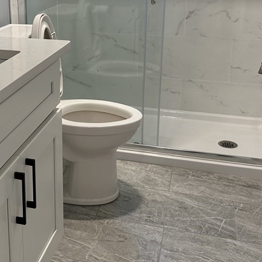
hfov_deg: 33.5
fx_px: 428
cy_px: 68
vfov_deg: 33.4
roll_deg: +0.7
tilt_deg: -15.6
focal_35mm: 50
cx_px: 74
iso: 160
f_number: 1.78
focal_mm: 6.86
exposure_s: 1/60
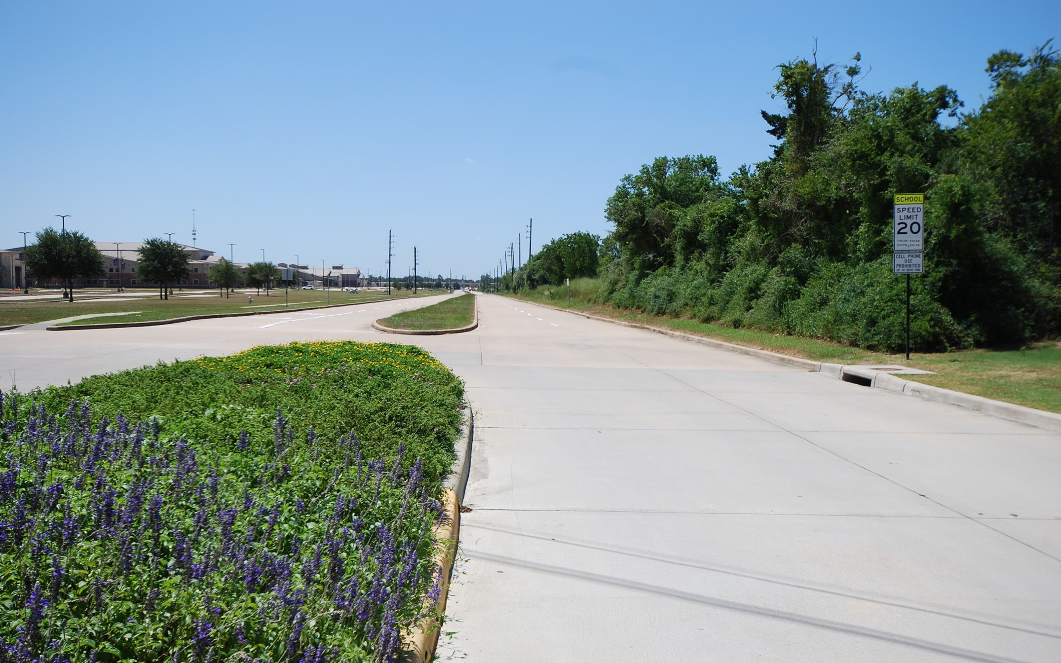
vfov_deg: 34.4
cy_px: 357
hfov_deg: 52.7
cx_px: 529
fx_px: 1070
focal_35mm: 37
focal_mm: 24
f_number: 8
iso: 100
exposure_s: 1/250
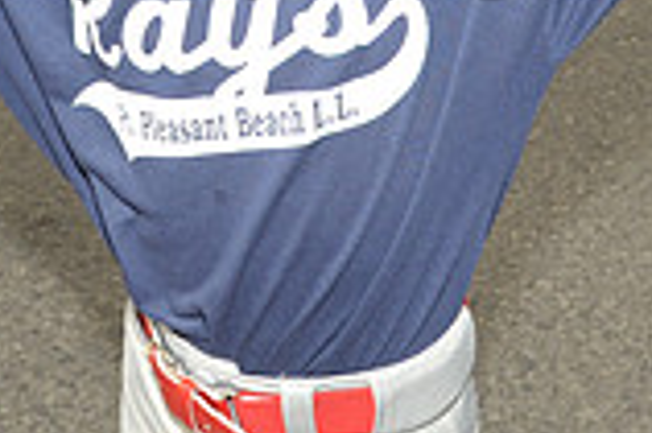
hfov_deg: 23.1
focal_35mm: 88
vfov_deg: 14.6
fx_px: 1592
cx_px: 309
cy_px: -186
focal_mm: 24
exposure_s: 1/250
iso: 400
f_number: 8
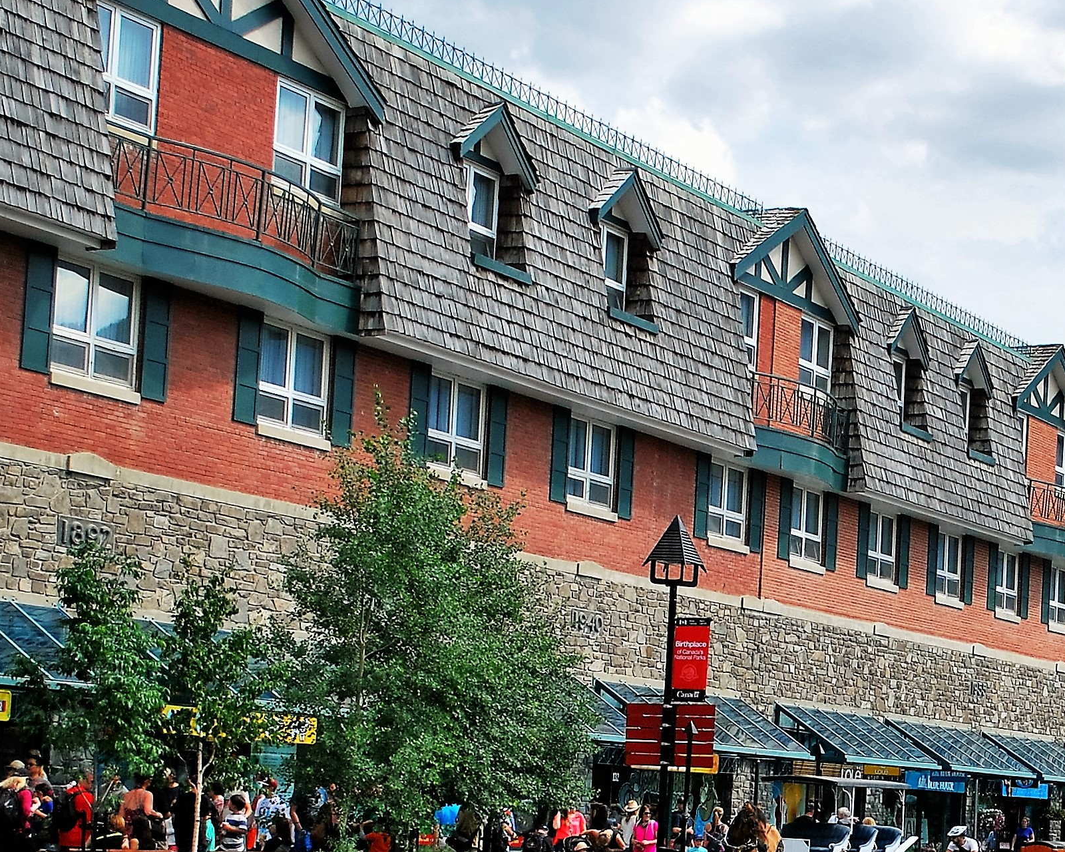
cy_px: 756
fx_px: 2396
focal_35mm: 76
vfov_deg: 19.8
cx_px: 939
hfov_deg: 24.4
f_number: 5
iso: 200
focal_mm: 24
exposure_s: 1/1250
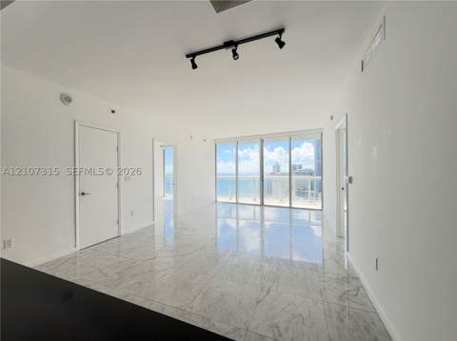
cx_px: 228
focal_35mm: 14
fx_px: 185
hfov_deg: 102.1
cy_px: 170
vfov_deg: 85.6
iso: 32
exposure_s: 1/120
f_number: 2.2
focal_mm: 2.22
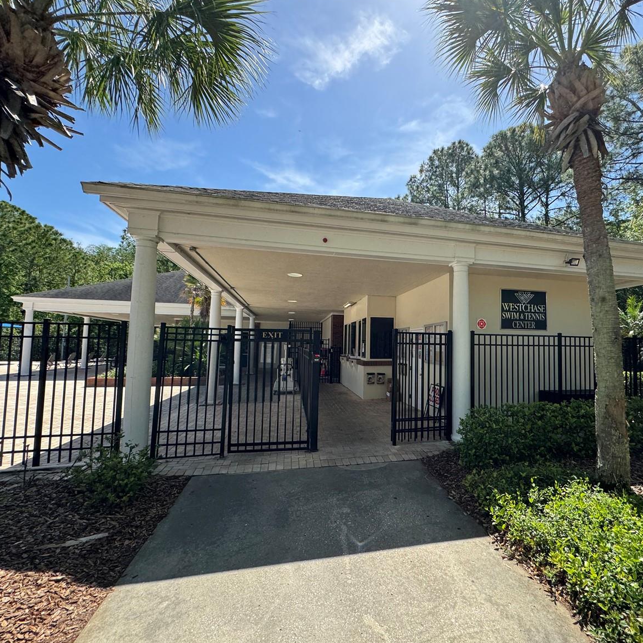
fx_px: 357
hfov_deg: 82.9
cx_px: 386
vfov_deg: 84.0
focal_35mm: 17
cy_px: 325
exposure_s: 1/610
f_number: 2.2
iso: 40
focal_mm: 2.22
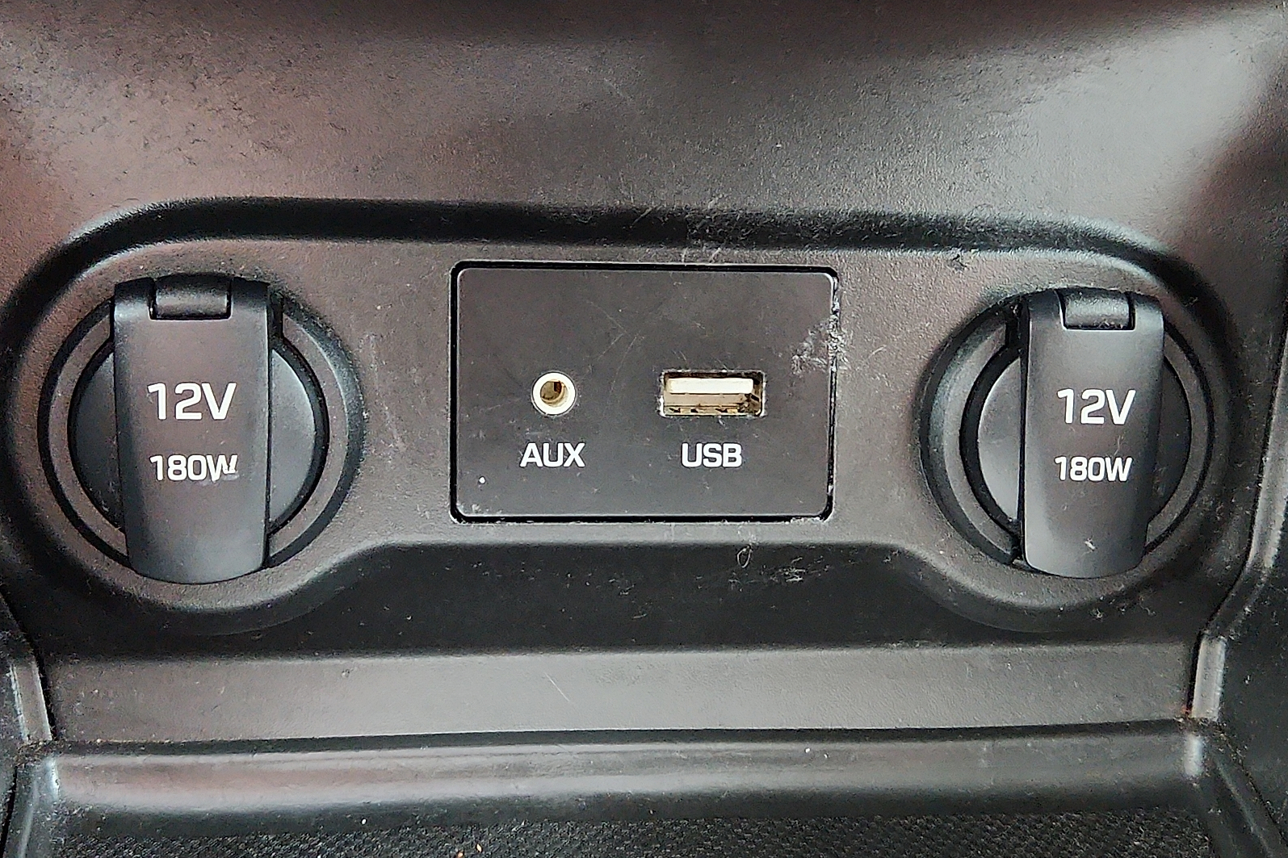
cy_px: 446
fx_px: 859
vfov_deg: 53.1
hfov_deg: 73.7
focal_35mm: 24
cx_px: 644
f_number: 1.8
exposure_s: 1/59.2
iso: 957
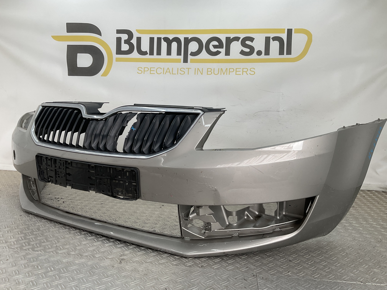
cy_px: 145
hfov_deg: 61.7
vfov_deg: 48.2
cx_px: 194
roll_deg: -3.7
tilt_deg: -8.1
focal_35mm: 29
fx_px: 324
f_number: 1.8
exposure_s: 1/162
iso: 16
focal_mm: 3
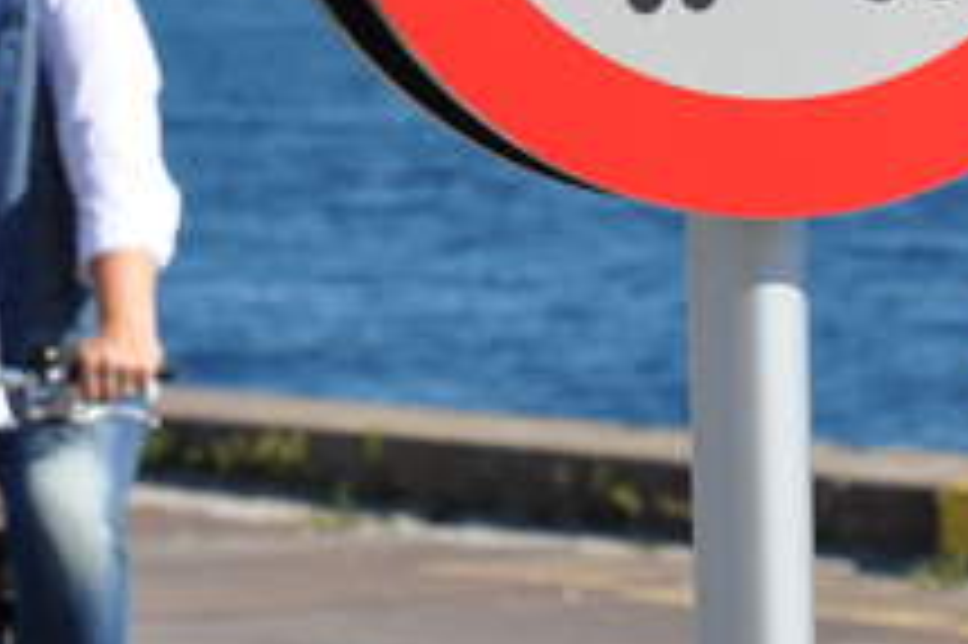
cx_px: 239
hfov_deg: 4.4
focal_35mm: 468
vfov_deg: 2.9
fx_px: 12587
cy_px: -182
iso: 200
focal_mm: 105
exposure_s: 1/400
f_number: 10
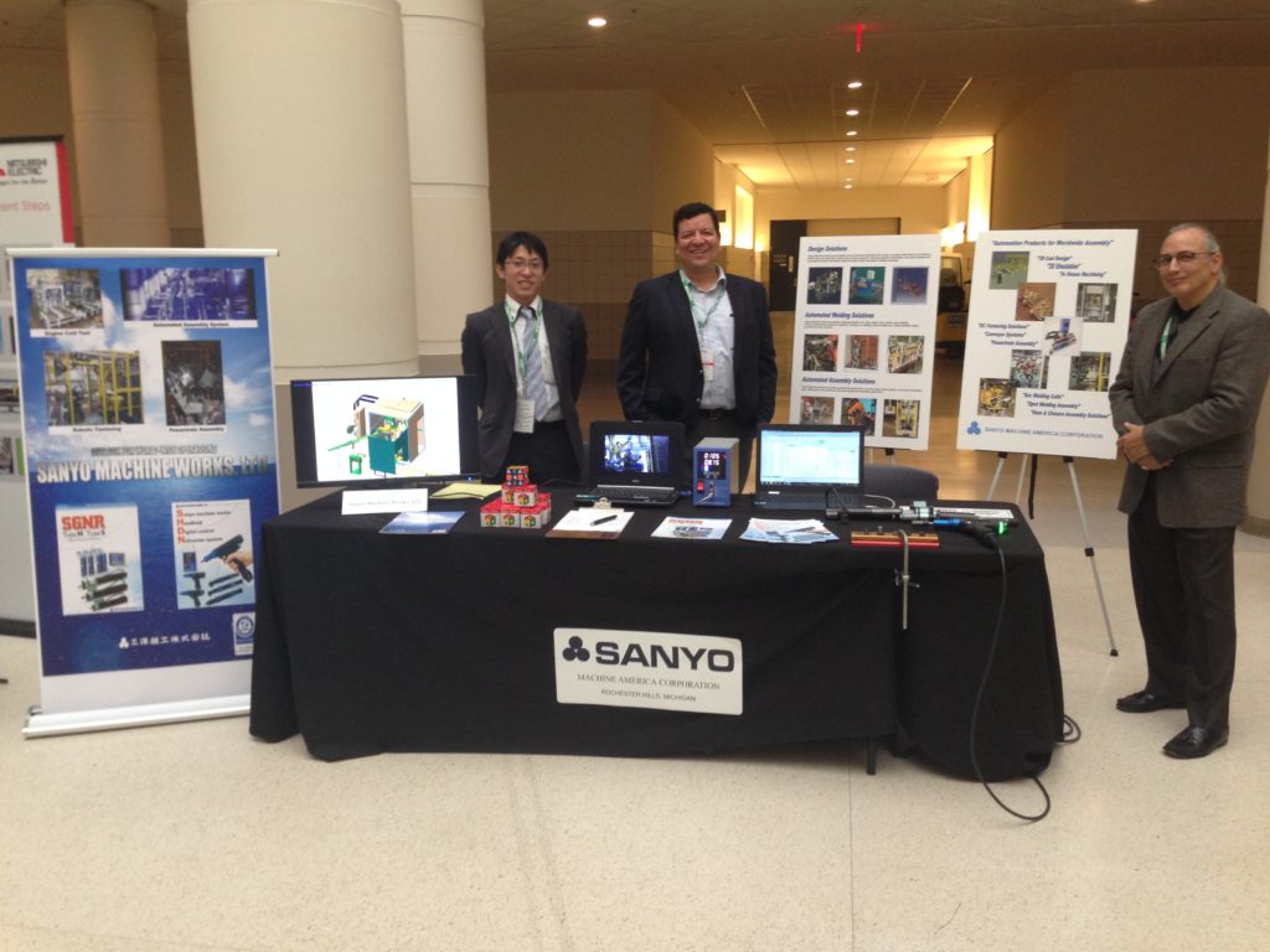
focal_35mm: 33
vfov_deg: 42.9
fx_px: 1211
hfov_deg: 55.4
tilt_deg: -9.9
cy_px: 476
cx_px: 635
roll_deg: +0.1
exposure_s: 1/20
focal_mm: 4.12
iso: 125
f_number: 2.4
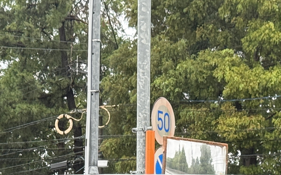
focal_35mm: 167
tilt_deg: +1.1
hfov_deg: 12.5
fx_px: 1279
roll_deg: -0.7
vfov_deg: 7.6
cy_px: 326
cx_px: 53
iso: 100
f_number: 1.78
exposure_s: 1/60
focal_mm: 6.76
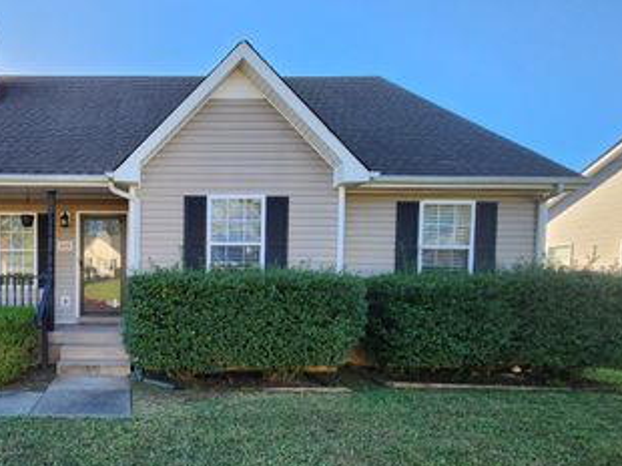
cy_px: 292
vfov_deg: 62.5
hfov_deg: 72.1
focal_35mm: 21
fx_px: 377
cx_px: 136
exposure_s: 1/337
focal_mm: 2.2
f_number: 2.2
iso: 50
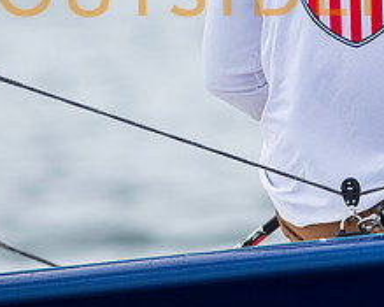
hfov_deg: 1.7
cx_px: 375
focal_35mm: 1119
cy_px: -20
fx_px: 12712
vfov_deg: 1.4
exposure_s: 1/1250
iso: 200
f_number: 5
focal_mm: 300
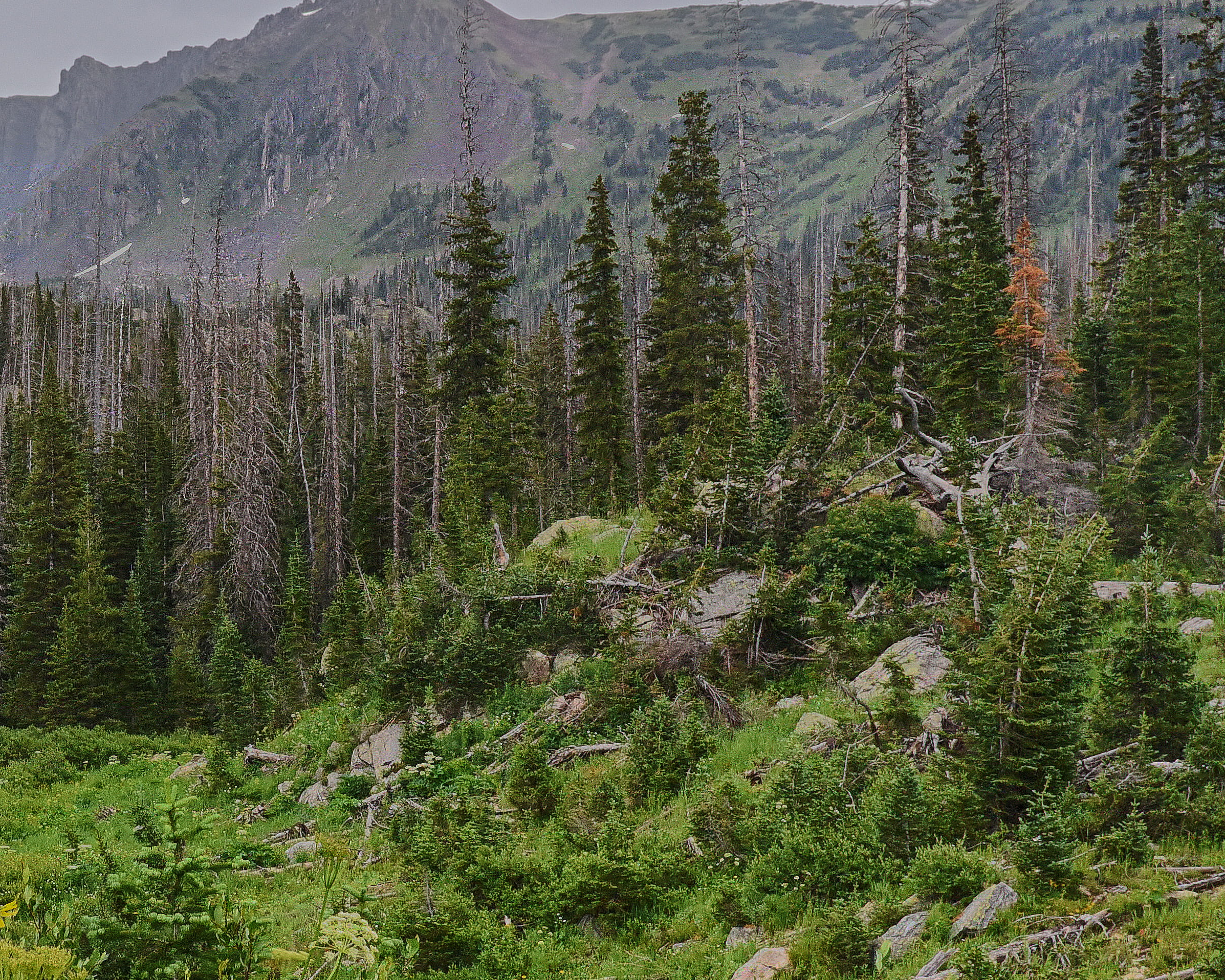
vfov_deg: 21.1
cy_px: 741
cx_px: 7
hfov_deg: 25.2
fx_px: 2611
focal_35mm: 72
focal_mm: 31
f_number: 22
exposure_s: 1/30
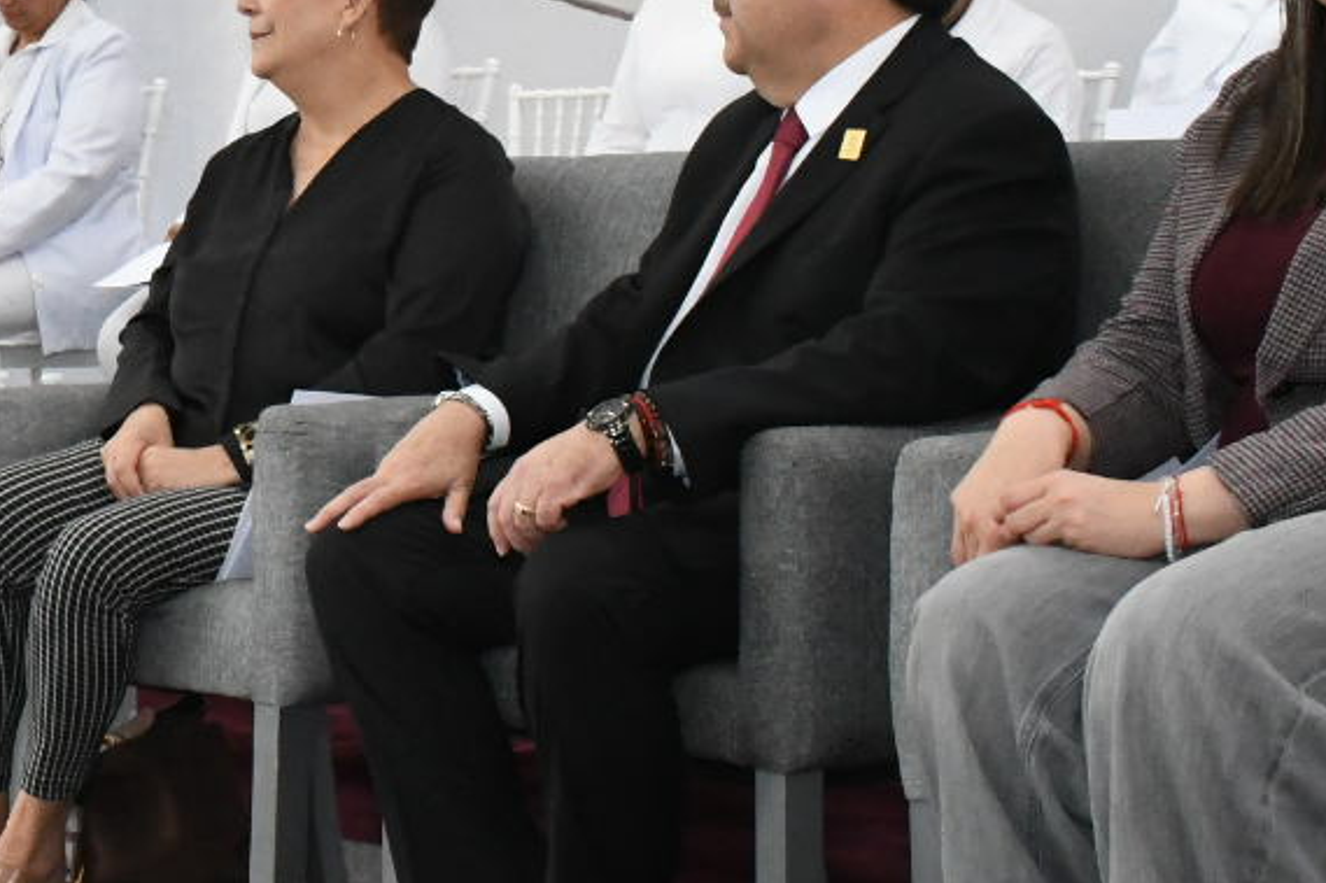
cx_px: -135
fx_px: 4087
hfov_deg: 17.8
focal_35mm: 111
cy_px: 40
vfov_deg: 12.2
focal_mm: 26
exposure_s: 1/125
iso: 5000
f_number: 11
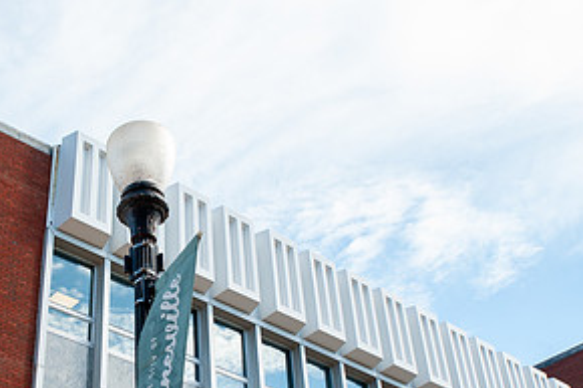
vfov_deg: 25.7
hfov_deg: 37.5
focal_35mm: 52
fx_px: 842
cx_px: 165
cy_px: 289
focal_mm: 26
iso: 400
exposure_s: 1/200
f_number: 13
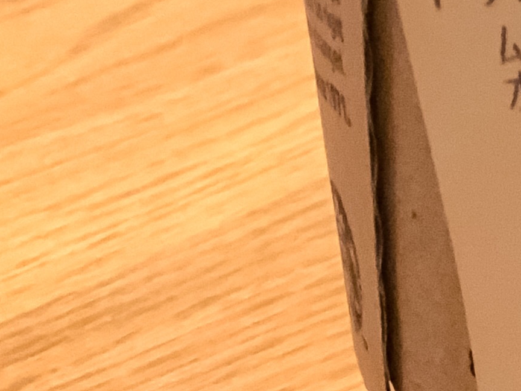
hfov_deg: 7.1
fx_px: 4004
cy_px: 124
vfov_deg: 5.6
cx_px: 1193
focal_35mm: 266
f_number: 2.8
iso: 500
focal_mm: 6.6
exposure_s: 1/30
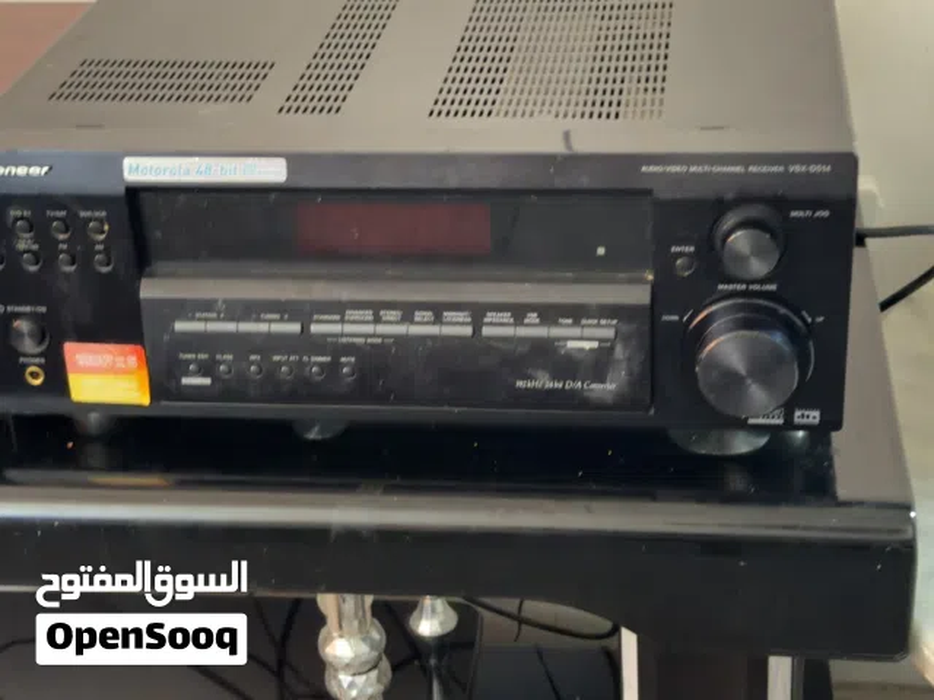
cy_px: 350
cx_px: 467
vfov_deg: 30.3
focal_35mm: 48
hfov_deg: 39.7
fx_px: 1295
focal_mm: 6.76
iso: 1250
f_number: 1.78
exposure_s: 1/9
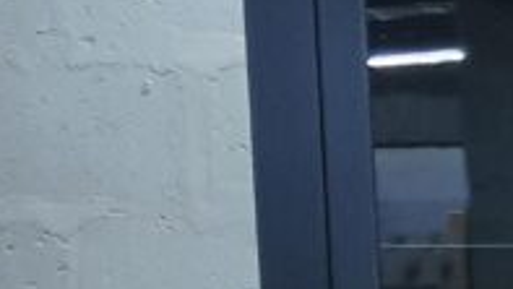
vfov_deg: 7.9
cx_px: 1016
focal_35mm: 147
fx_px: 2000
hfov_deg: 12.8
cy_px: 568
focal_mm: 4.32
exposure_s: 1/50
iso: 500
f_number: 1.5
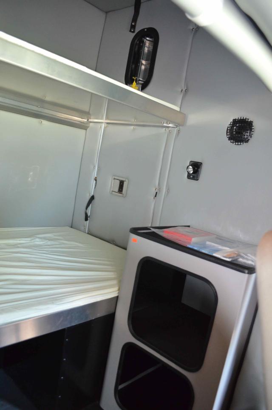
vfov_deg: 67.5
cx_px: 136
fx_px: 307
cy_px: 205
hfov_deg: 47.7
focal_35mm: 27
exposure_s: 1/60
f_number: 3.5
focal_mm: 18
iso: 2200
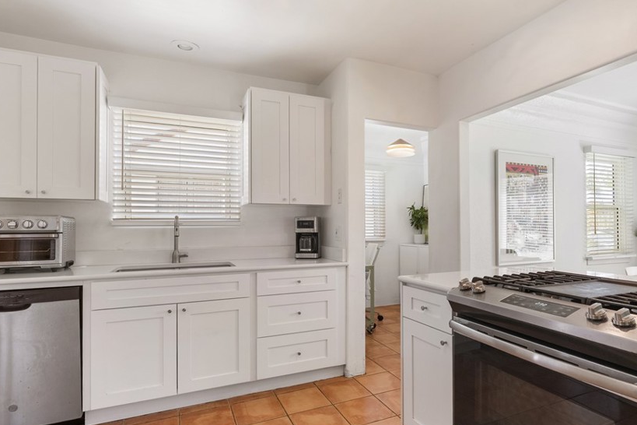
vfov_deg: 61.9
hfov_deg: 83.7
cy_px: 228
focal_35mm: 20
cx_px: 350
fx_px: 354
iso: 320
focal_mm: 16
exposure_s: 1/25
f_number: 9
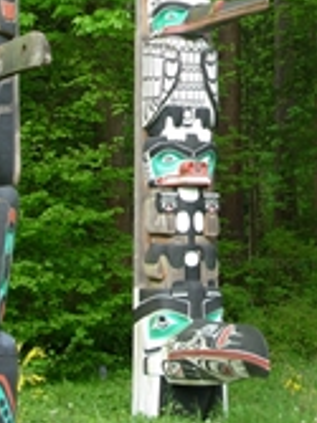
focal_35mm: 125
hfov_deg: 11.8
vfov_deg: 15.4
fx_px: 1528
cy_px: -20
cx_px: 241
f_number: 3.3
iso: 50
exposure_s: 1/95.9
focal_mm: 9.5
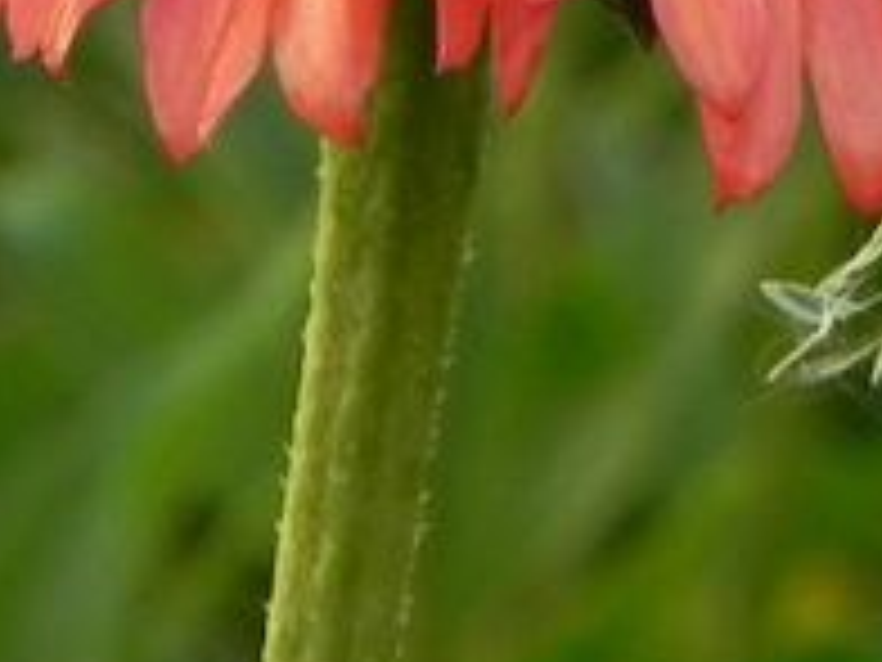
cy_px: -856
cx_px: 1231
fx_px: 22473
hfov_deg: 2.2
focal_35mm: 882
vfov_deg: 1.7
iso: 160
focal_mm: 28.8
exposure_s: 1/25
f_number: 5
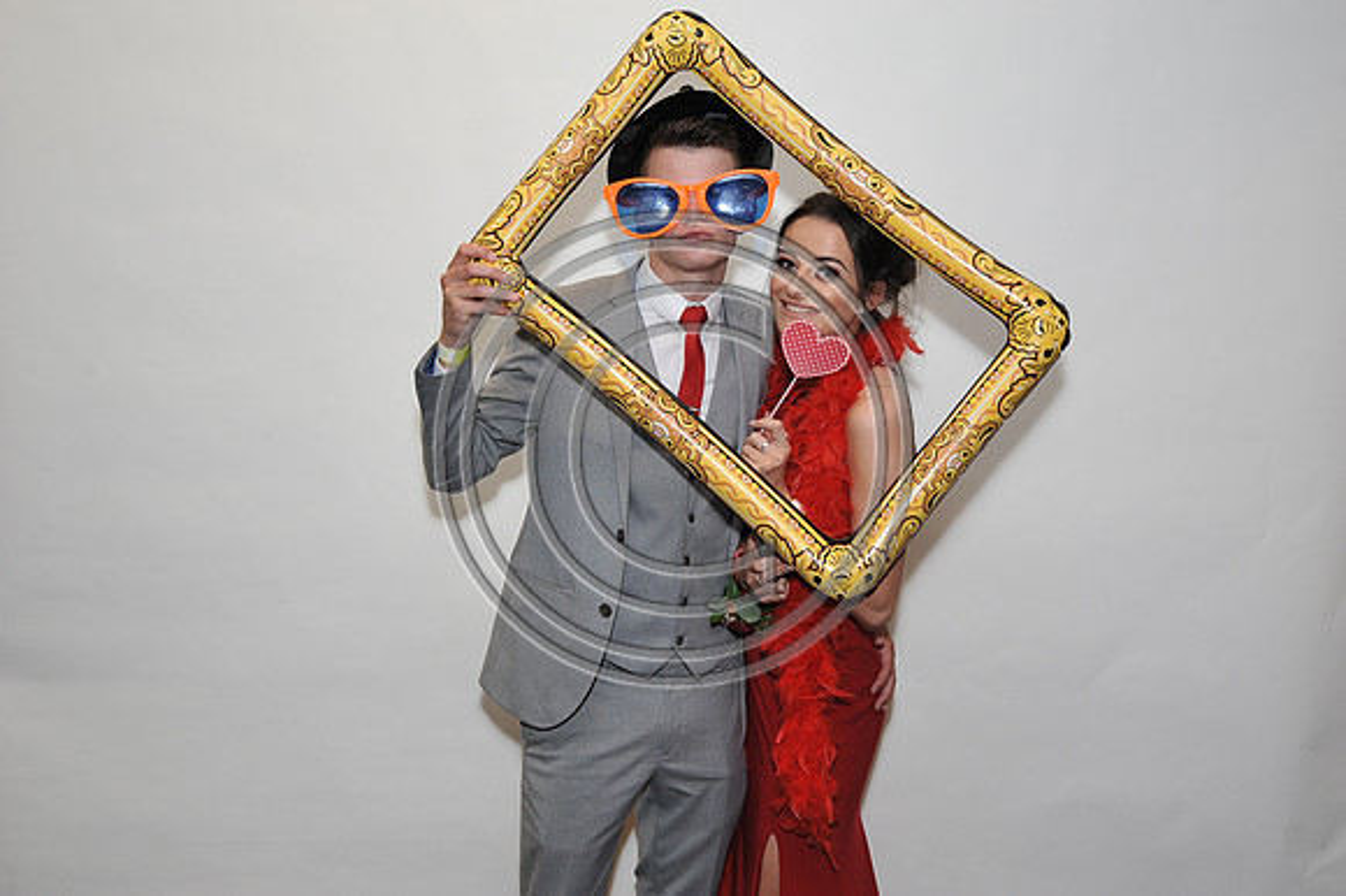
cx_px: 673
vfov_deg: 31.9
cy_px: 448
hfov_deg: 46.4
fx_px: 1569
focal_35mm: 42
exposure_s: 1/60
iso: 800
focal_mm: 42
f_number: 6.3
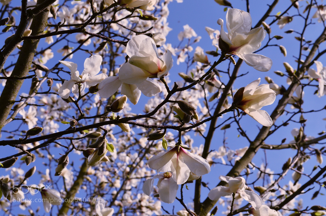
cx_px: 163
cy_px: 108
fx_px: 745
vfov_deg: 16.5
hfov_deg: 24.7
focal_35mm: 82
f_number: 11
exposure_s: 1/640
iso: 400
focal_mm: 55
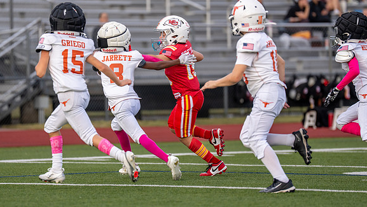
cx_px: 170
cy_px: 94
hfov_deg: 7.1
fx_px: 2979
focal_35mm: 306
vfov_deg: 4.0
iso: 400
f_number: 2.8
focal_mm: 200
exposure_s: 1/2500
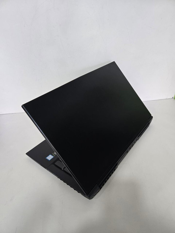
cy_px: 116
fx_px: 155
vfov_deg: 73.9
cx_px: 88
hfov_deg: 58.9
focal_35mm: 23
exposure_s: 1/120
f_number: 1.8
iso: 320
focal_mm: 5.4
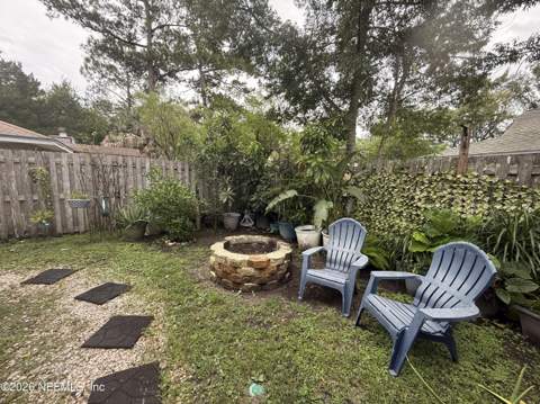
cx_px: 270
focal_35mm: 14
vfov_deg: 85.6
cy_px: 202
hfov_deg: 102.1
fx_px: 218
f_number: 2.2
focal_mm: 2.22
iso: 80
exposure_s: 1/99
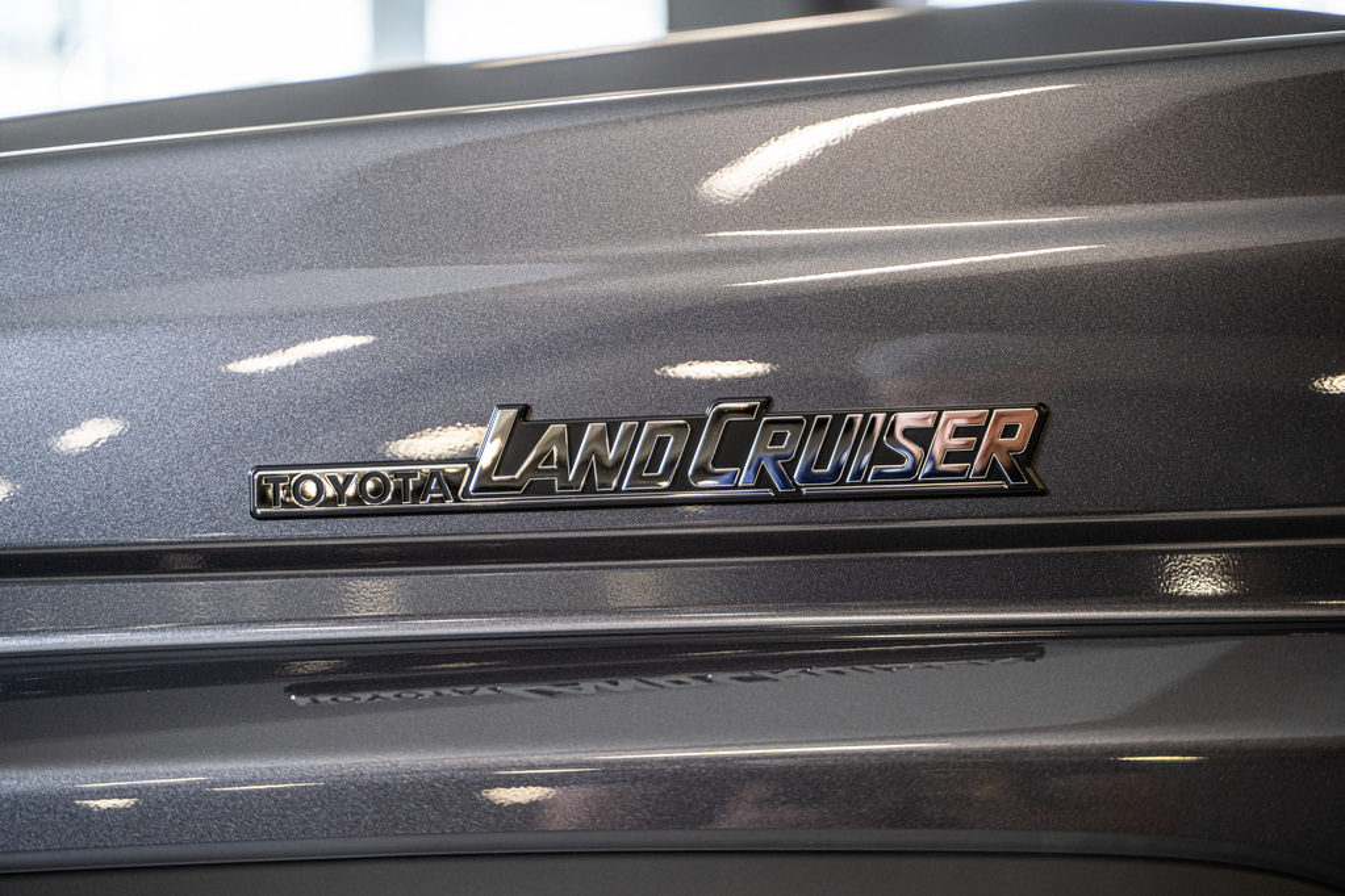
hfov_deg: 27.0
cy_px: 448
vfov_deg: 18.2
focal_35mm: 75
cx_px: 672
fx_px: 2802
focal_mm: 75
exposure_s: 1/200
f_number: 2.8
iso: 640
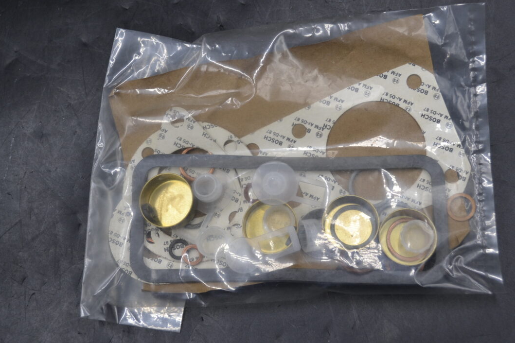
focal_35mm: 51
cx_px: 281
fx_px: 730
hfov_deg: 38.9
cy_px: 154
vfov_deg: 26.5
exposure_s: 1/125
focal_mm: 30
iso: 320
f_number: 5.6
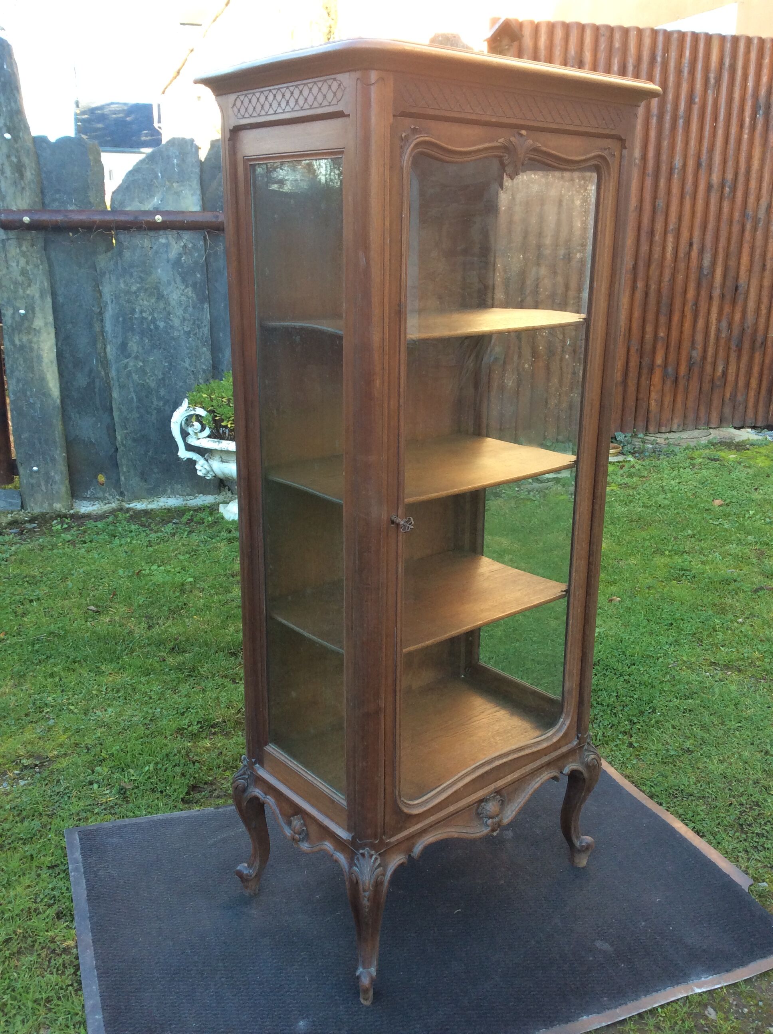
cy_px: 517
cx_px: 386
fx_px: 955
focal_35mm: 32
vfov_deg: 56.9
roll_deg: +0.0
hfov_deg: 44.1
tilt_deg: -17.0
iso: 40
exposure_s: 1/50
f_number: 2.4
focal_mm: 3.3
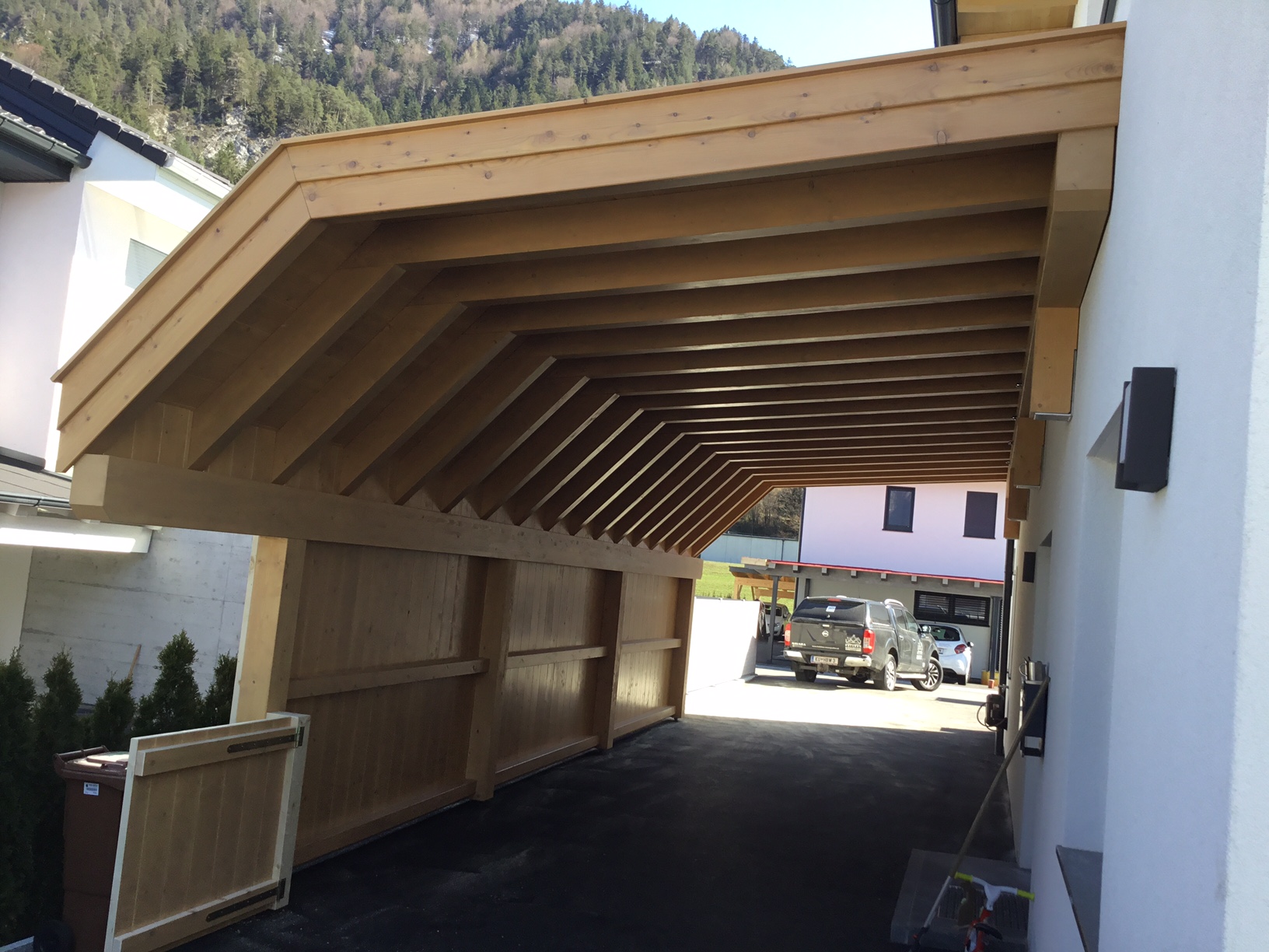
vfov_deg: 45.4
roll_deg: -5.2
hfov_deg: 58.4
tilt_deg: +4.9
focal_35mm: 31
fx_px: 1136
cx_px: 634
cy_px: 476
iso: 25
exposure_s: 1/227
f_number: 2.4
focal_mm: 3.3
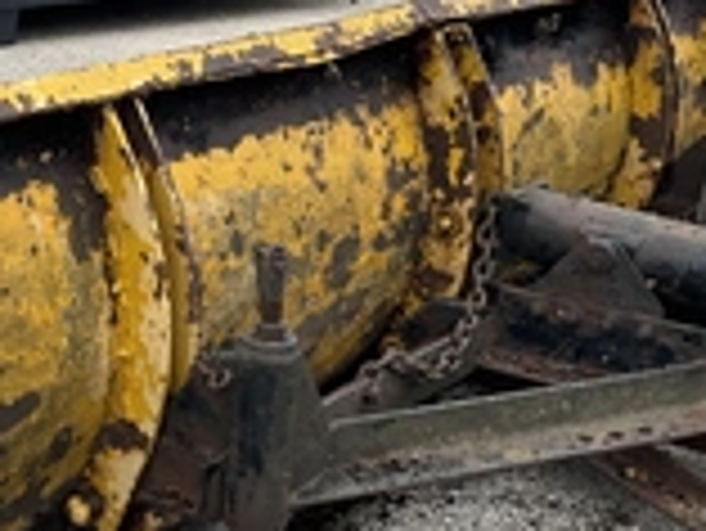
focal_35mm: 74
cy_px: 396
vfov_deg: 19.8
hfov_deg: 26.2
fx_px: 1510
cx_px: 261
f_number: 1.8
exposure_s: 1/193
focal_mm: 3
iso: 20
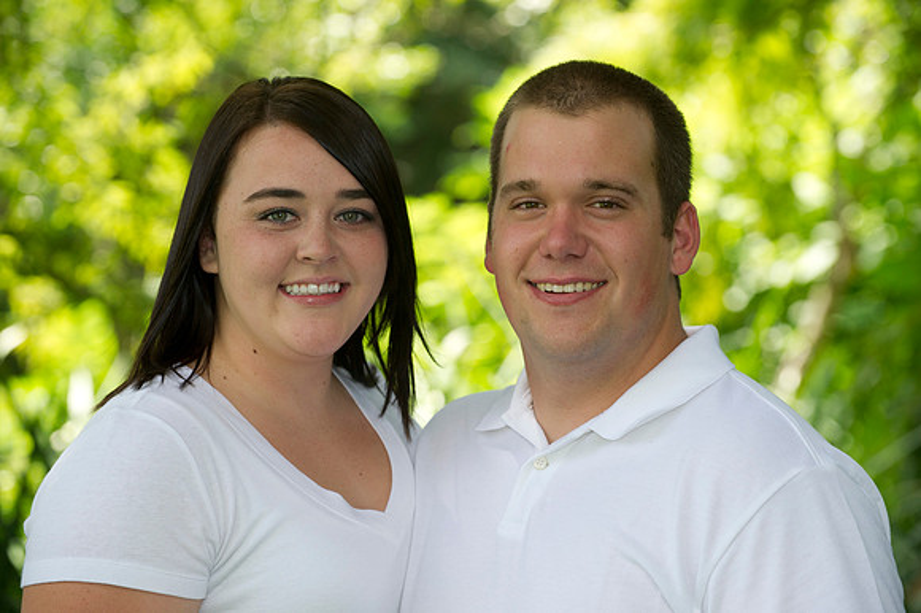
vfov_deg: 9.1
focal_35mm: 150
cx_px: 460
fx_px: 3835
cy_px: 306
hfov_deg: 13.7
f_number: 5
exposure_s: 1/125
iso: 320
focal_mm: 150
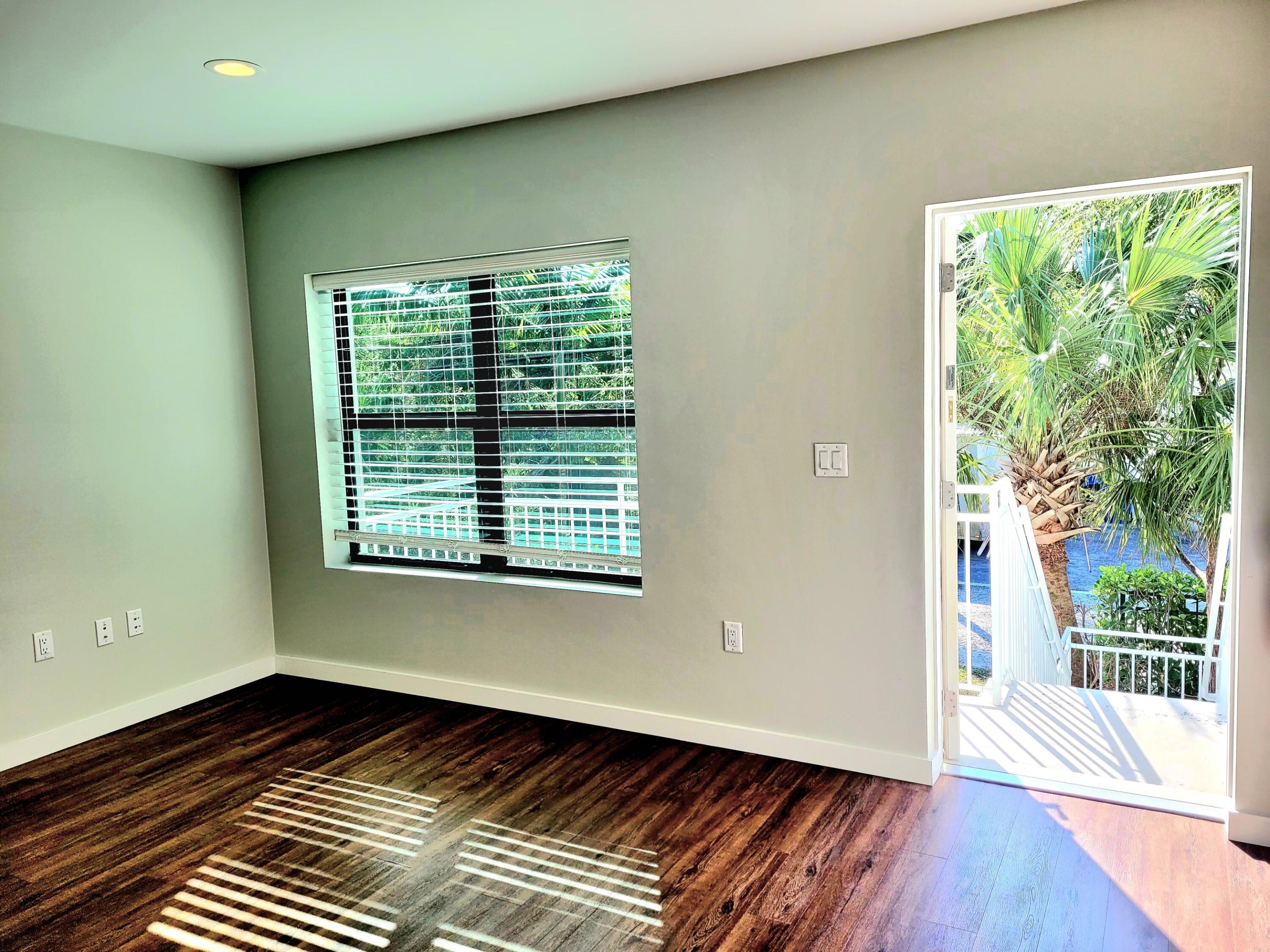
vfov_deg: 53.1
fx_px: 954
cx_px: 635
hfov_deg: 67.3
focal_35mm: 26
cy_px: 476
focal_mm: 5.4
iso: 40
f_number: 1.8
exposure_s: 1/435
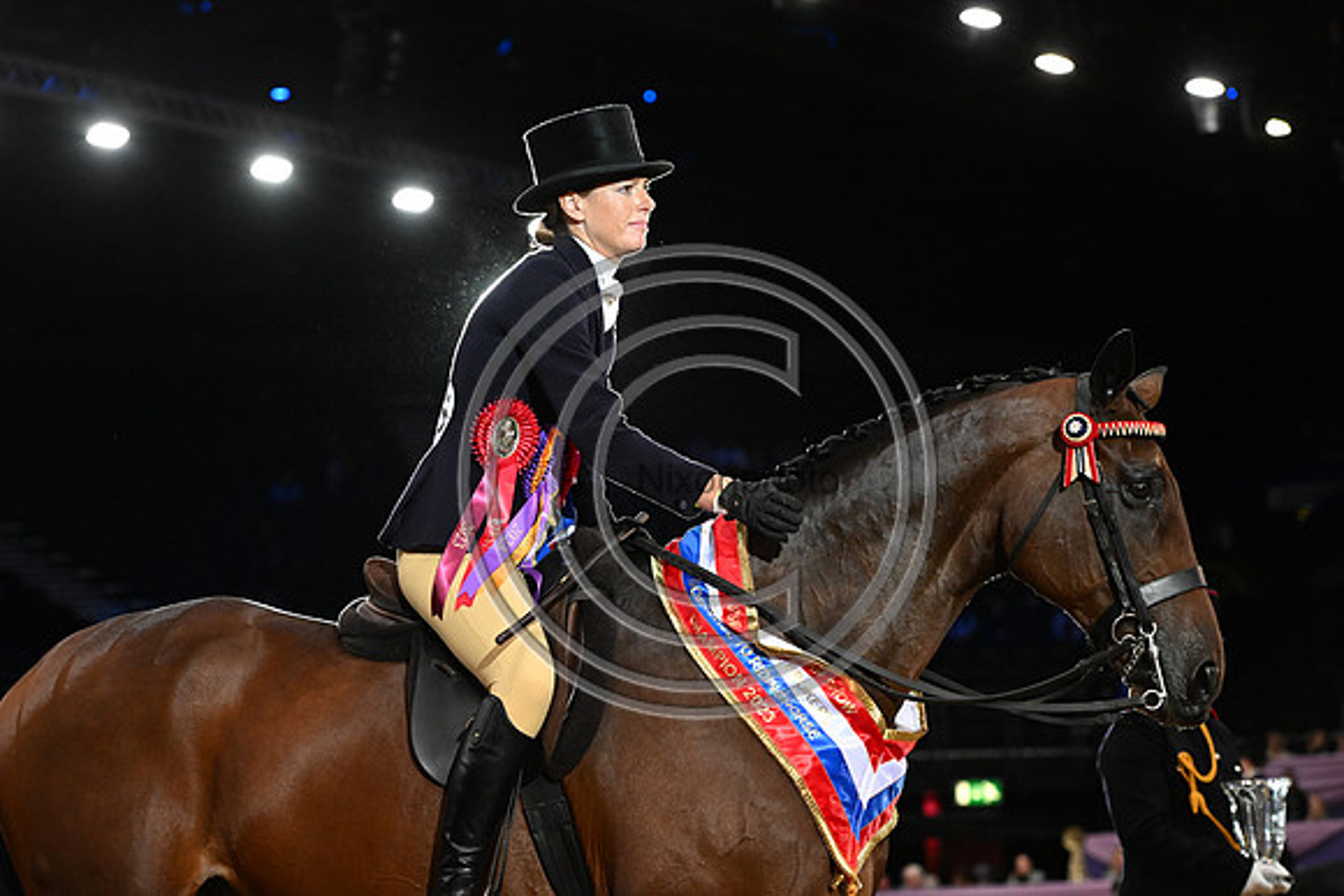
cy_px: 448
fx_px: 4556
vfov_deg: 11.2
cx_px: 672
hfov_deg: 16.8
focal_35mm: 122
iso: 6400
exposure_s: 1/640
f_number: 5
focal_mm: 122
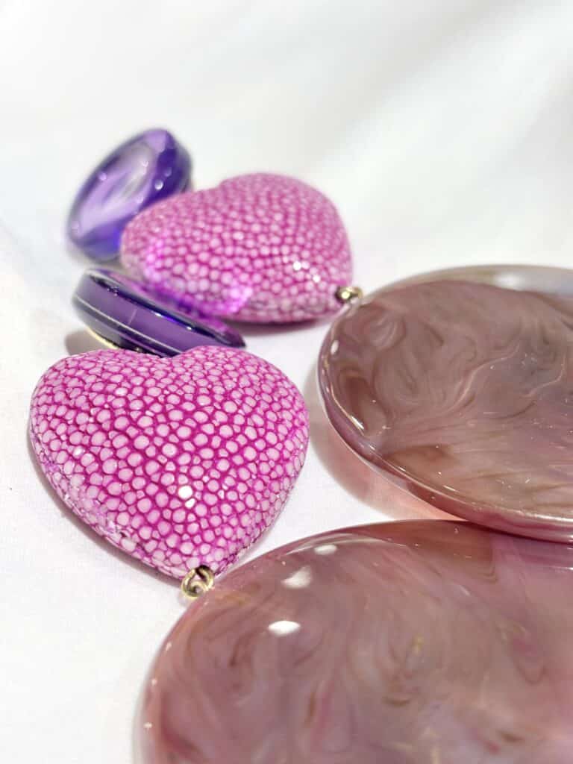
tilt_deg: -30.9
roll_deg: +5.6
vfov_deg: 36.8
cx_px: 286
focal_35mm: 52
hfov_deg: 28.0
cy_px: 382
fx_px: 1148
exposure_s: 1/100
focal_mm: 5.96
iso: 32
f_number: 1.6
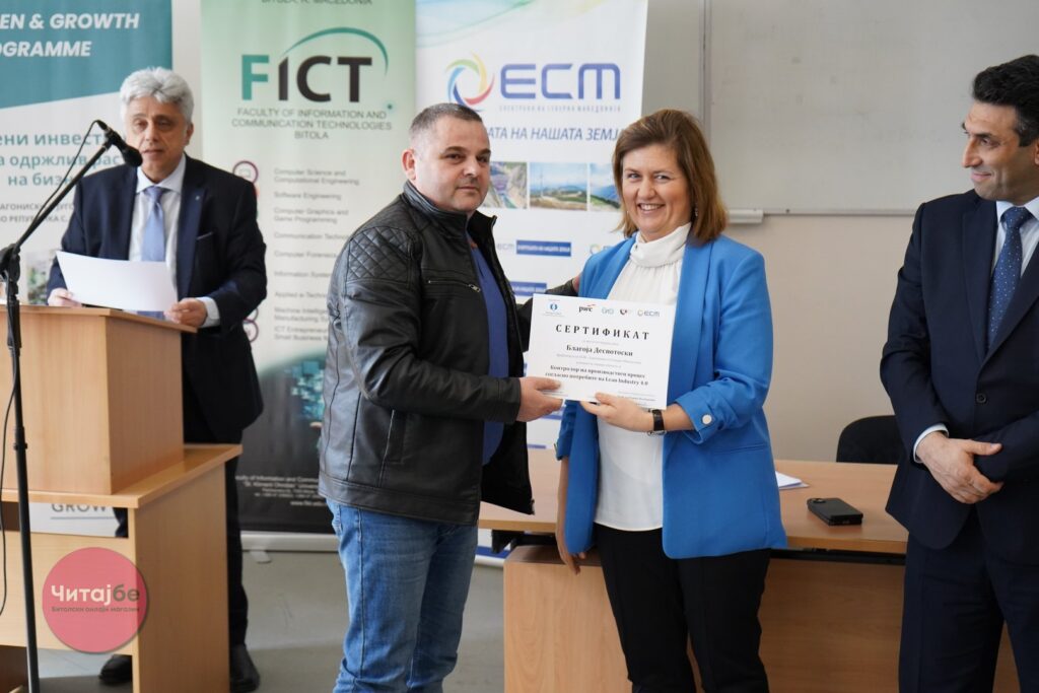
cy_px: 346
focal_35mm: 61
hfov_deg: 32.9
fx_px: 1761
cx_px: 520
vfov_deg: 22.3
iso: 4000
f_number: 5.6
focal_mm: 61
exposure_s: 1/250
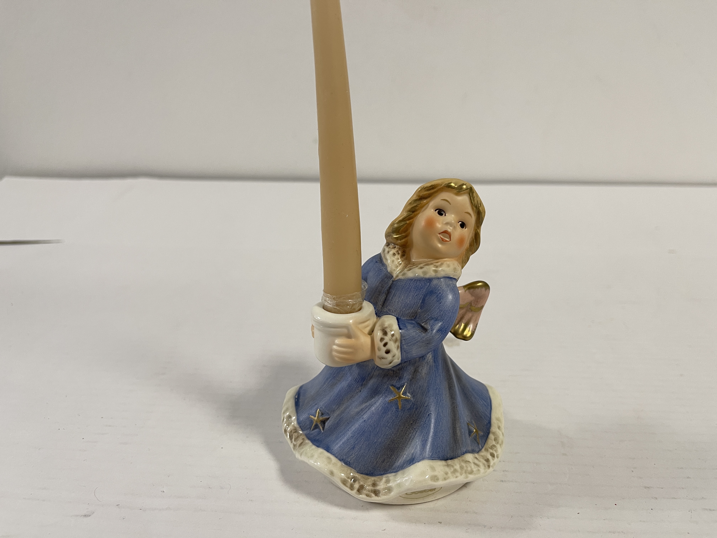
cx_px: 358
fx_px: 518
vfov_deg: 54.9
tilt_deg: -18.2
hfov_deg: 69.4
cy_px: 269
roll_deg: -0.7
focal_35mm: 25
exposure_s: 1/50
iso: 64
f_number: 1.6
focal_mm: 5.1
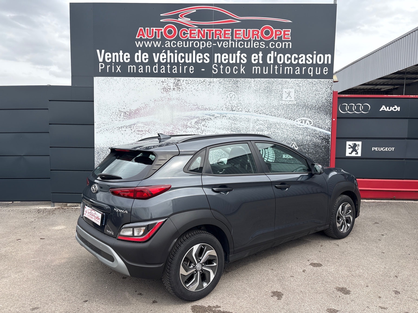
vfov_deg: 53.1
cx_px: 209
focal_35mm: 26
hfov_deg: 67.3
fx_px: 314
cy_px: 156
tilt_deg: -4.3
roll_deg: -0.2
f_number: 1.6
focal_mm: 5.96
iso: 50
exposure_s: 1/1667
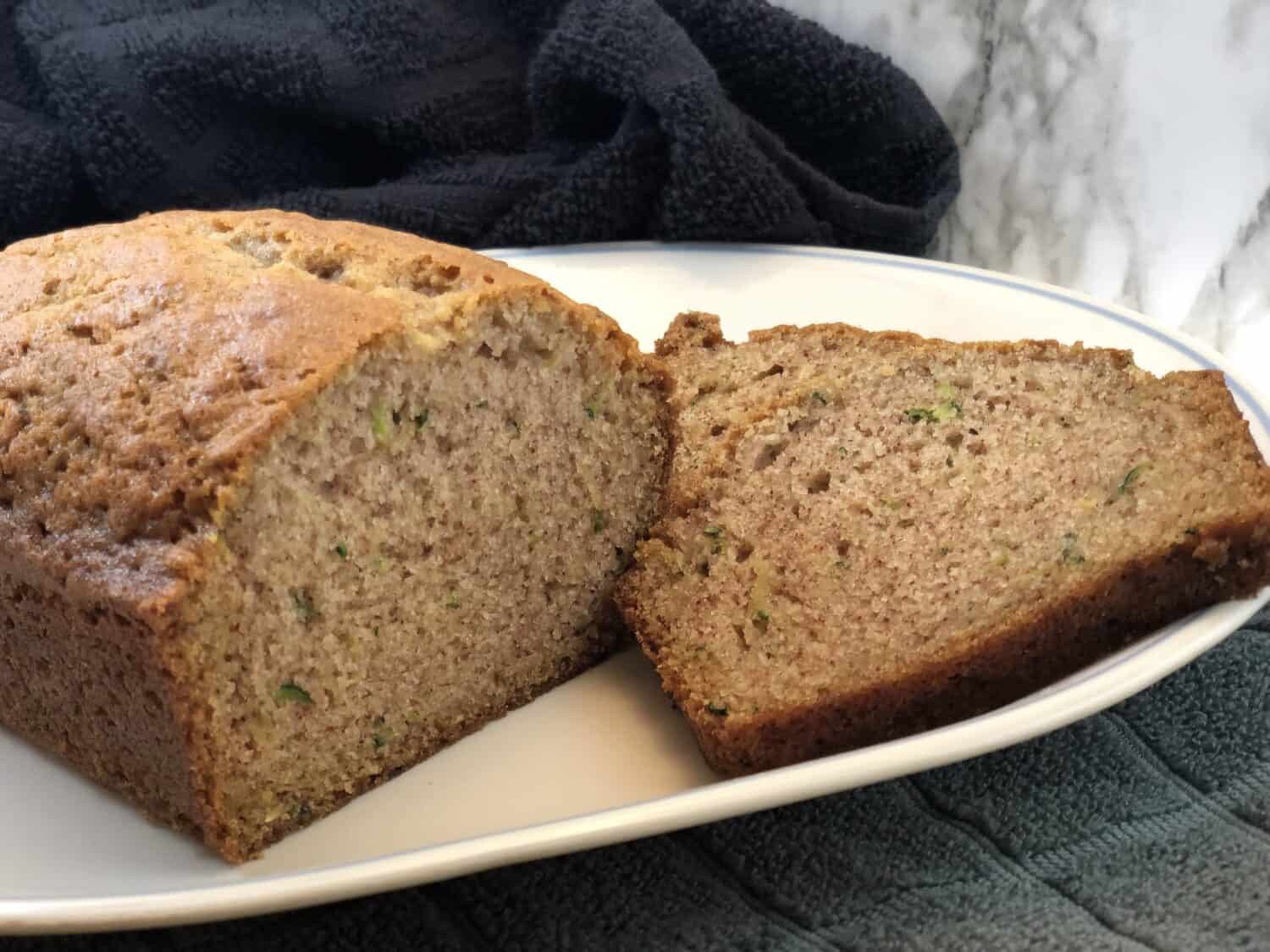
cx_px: 635
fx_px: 1908
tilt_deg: -26.1
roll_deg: +2.1
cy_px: 476
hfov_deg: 36.8
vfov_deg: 28.0
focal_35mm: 52
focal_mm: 6
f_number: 2.4
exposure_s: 1/24
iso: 125
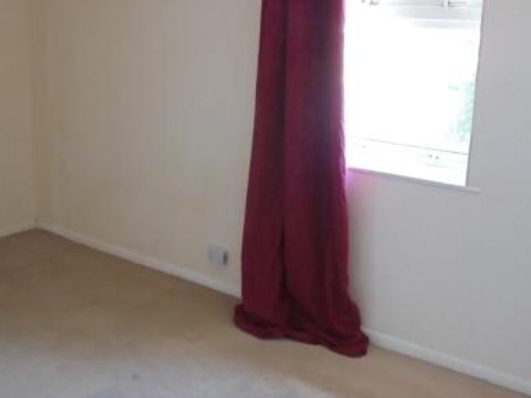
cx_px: 232
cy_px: 168
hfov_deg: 42.9
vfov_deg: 32.8
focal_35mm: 44
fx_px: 675
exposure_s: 1/30
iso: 400
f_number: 3.7
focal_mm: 5.3
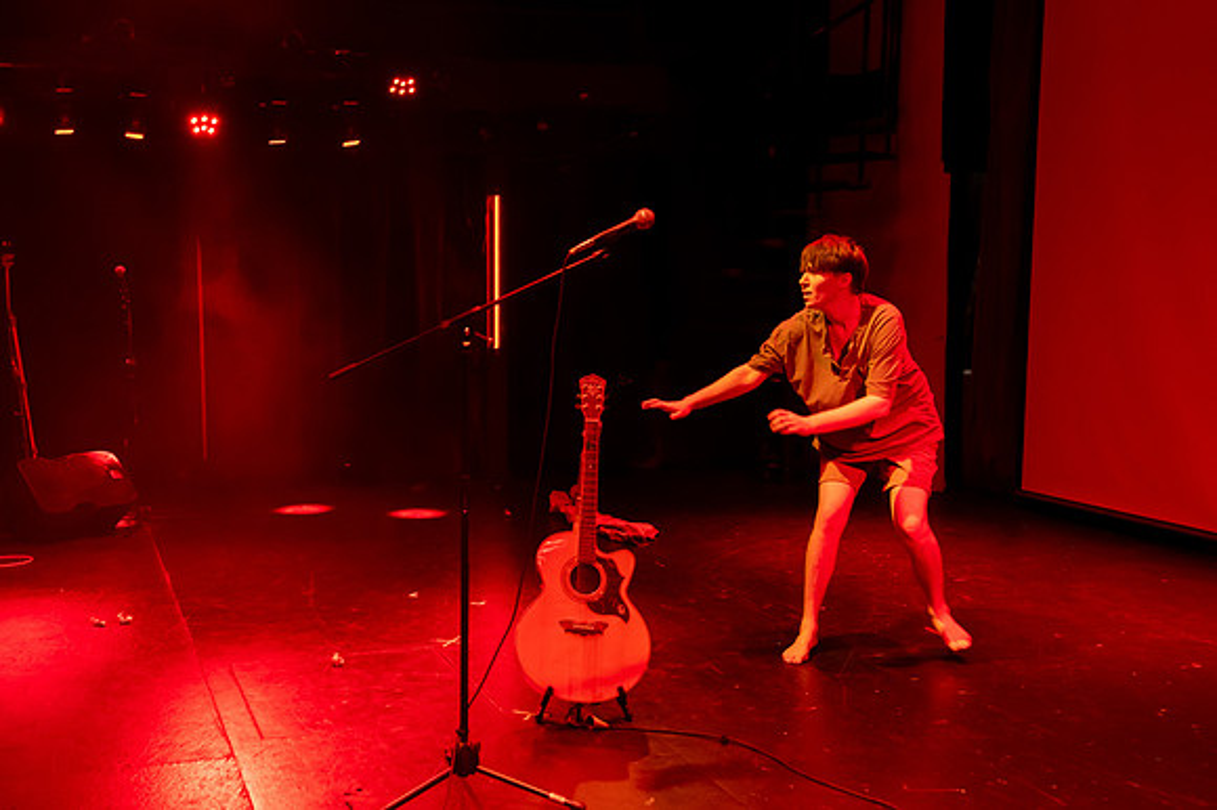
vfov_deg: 33.1
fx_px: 1361
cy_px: 425
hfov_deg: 48.0
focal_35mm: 40
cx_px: 502
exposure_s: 1/125
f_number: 4
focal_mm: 31
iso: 4000
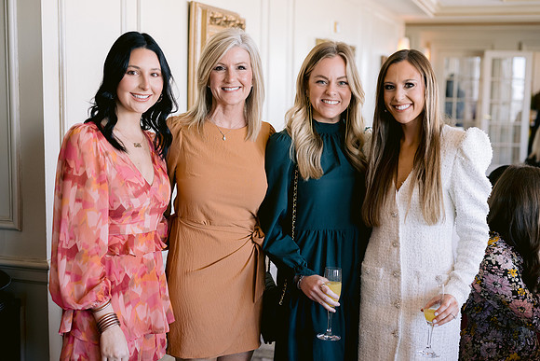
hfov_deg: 39.6
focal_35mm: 50
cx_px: 270
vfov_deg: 27.0
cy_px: 180
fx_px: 750
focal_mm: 50
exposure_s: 1/200
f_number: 2.8
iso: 800
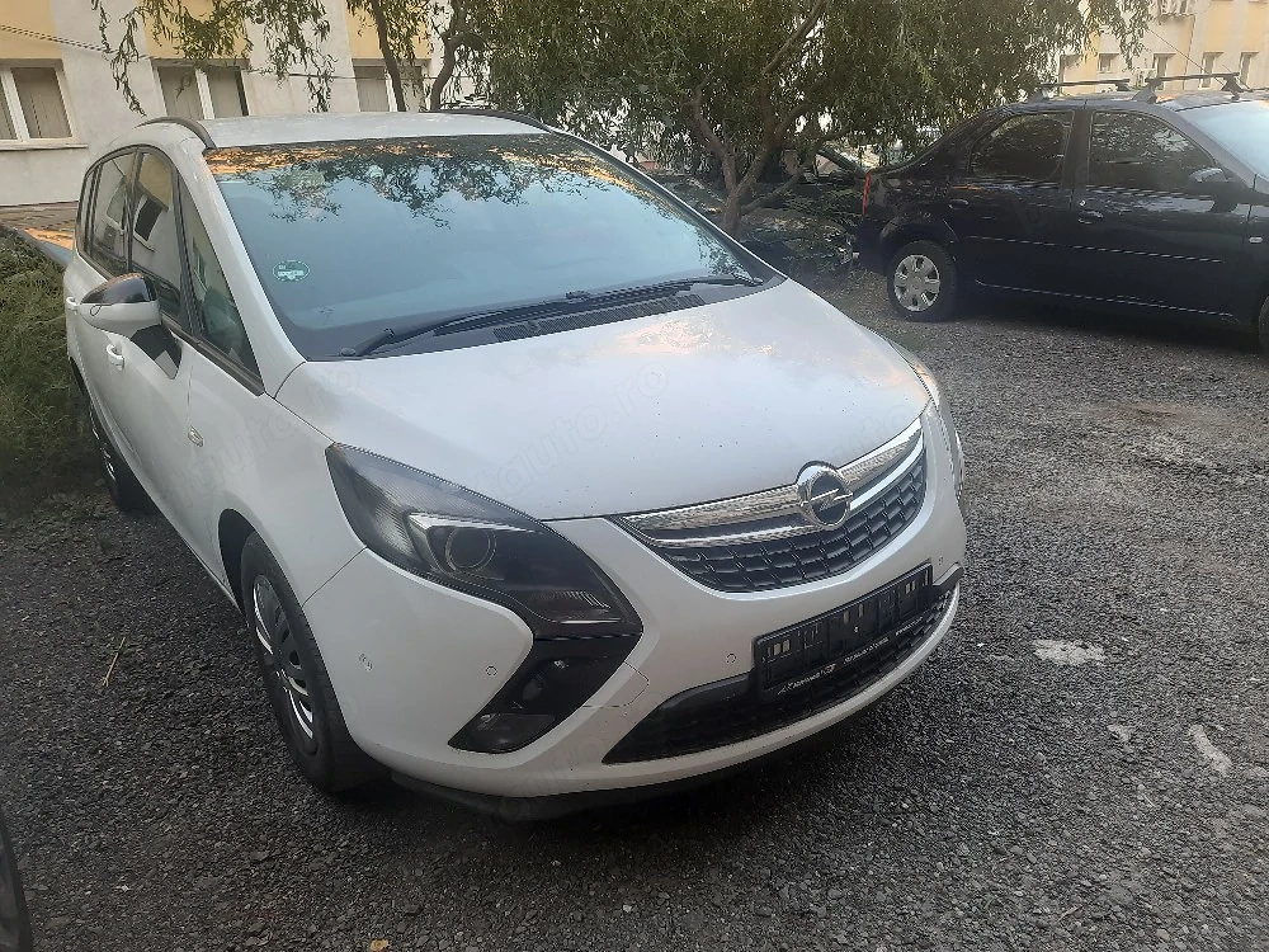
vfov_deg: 54.9
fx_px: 916
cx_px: 634
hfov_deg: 69.4
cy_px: 476
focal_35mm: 25
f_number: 2
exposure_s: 1/50
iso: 40
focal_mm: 4.6
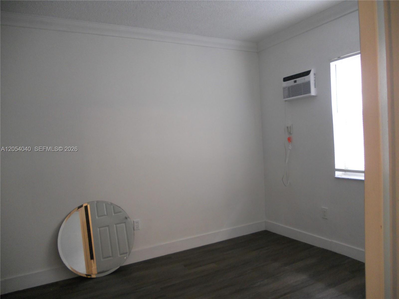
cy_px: 150
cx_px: 200
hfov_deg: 65.3
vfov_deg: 51.4
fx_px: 311
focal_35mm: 27
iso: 250
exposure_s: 1/30
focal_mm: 4.9
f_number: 3.2
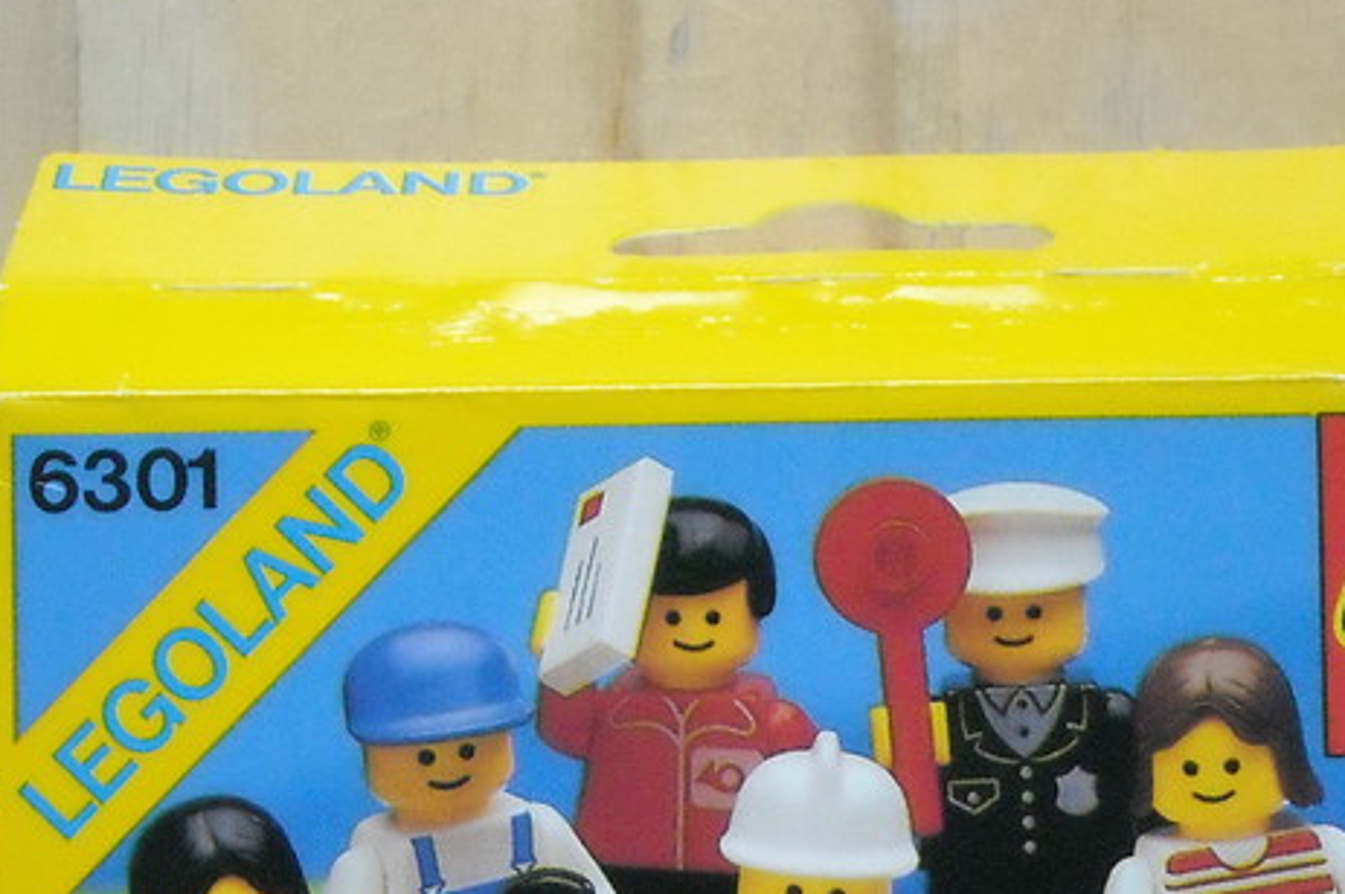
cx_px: 874
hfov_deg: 12.1
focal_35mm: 170
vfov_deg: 8.0
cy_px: 936
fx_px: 6347
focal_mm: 13.73
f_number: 4.1
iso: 800
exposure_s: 1/105
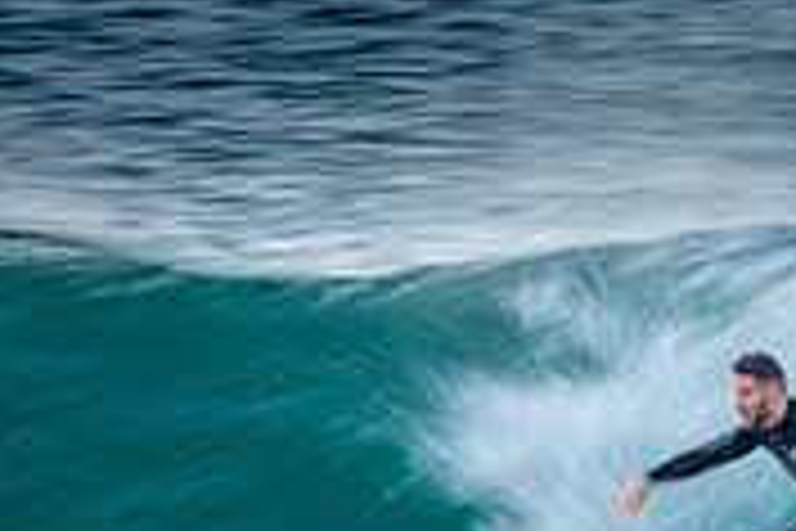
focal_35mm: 2461
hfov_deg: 0.8
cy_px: 668
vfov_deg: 0.6
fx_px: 54411
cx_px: 904
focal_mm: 500
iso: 100
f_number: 13
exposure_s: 1/20
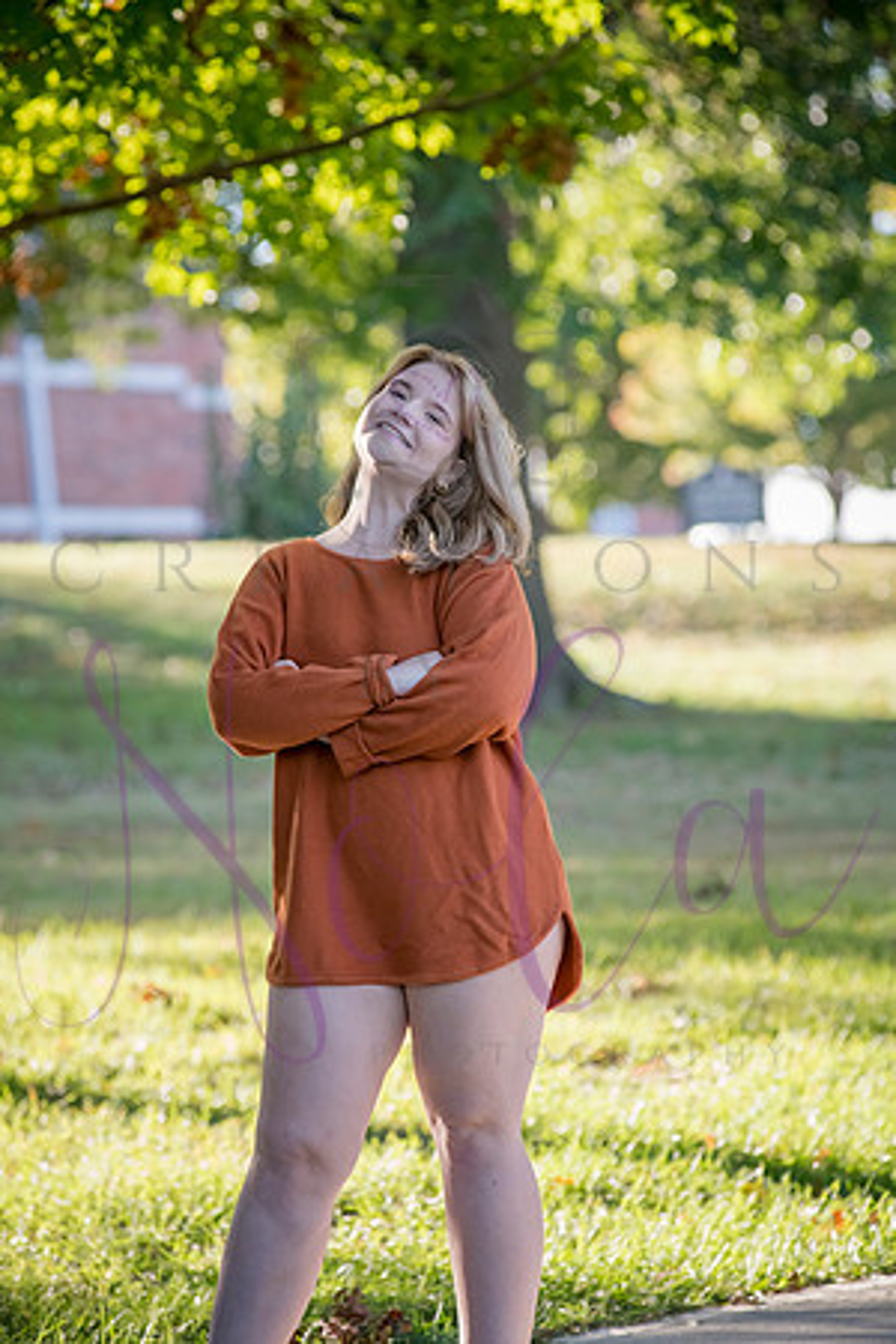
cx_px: 448
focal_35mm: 170
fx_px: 6346
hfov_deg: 8.1
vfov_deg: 12.1
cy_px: 672
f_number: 5.6
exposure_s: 1/400
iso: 800
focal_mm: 170
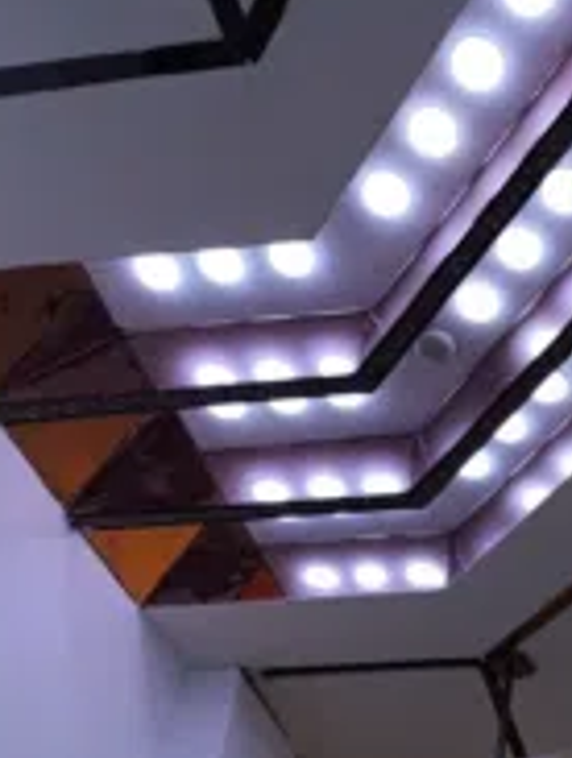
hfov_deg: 27.6
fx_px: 1098
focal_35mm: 50
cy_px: 650
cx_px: 564
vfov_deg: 36.3
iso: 80
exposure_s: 1/100
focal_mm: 6.14
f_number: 1.6
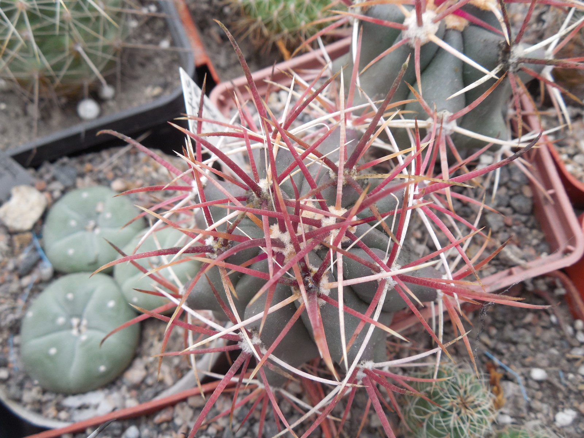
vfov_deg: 45.4
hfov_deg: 58.4
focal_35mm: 31
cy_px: 219
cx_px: 292
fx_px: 523
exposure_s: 1/40
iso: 125
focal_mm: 5.6
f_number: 3.6
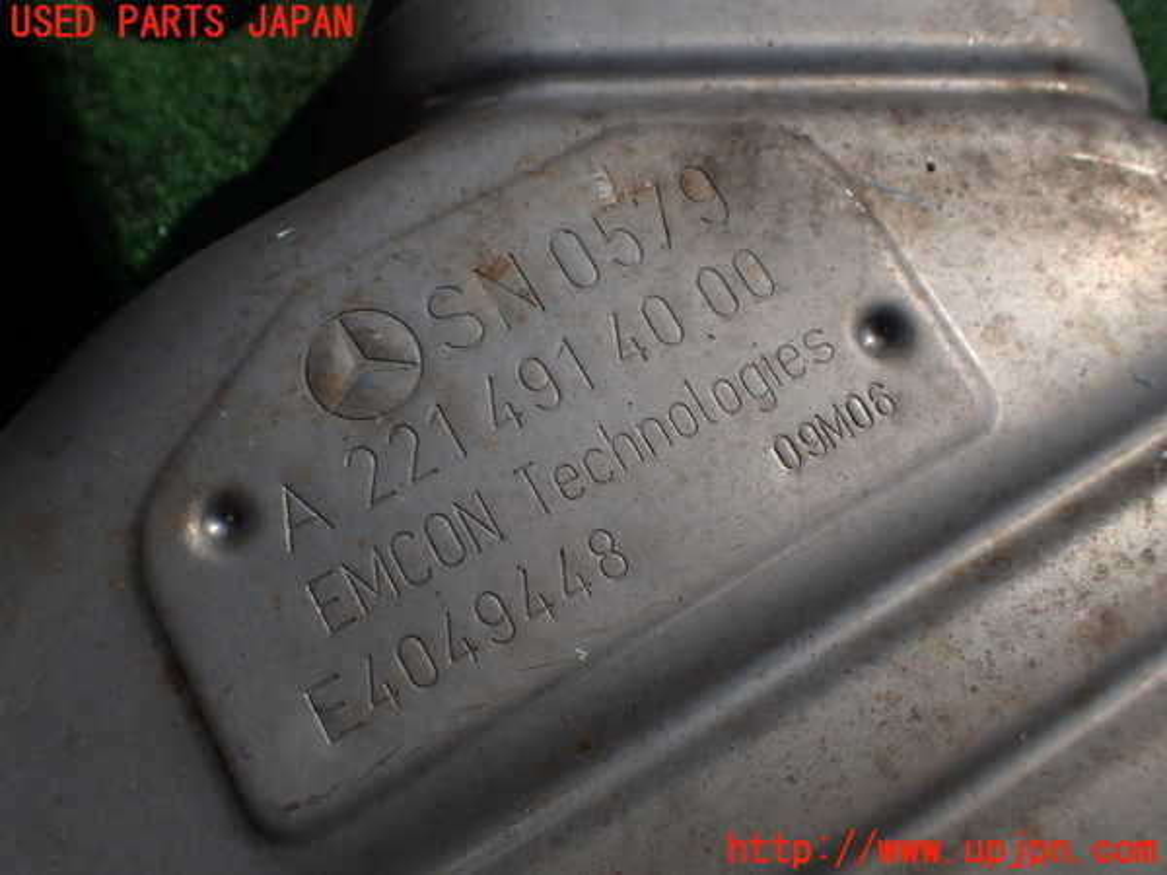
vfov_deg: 46.8
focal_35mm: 30
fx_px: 1011
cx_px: 584
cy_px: 438
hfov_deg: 60.0
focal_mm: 5.4
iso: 100
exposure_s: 1/400
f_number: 9
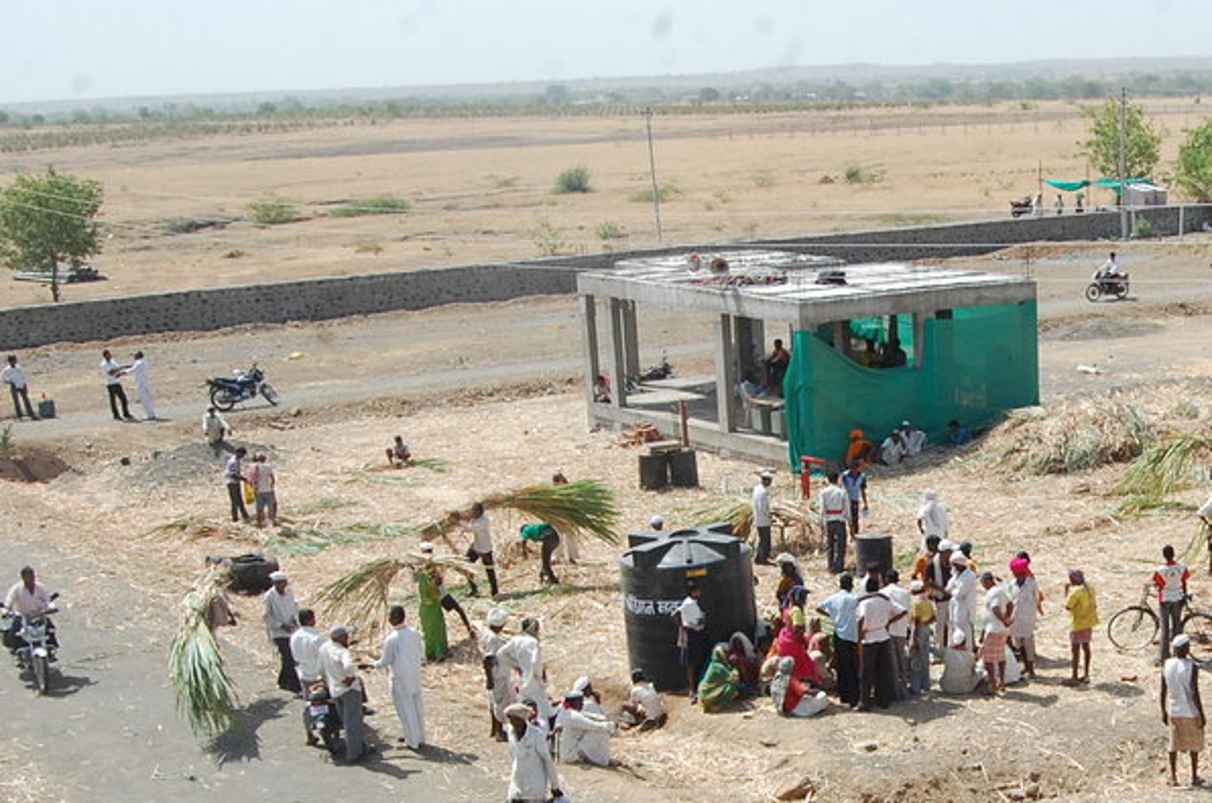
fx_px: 2251
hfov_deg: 29.2
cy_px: 680
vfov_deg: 19.9
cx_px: 1025
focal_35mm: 67
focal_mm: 26
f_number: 10
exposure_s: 1/400
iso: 400
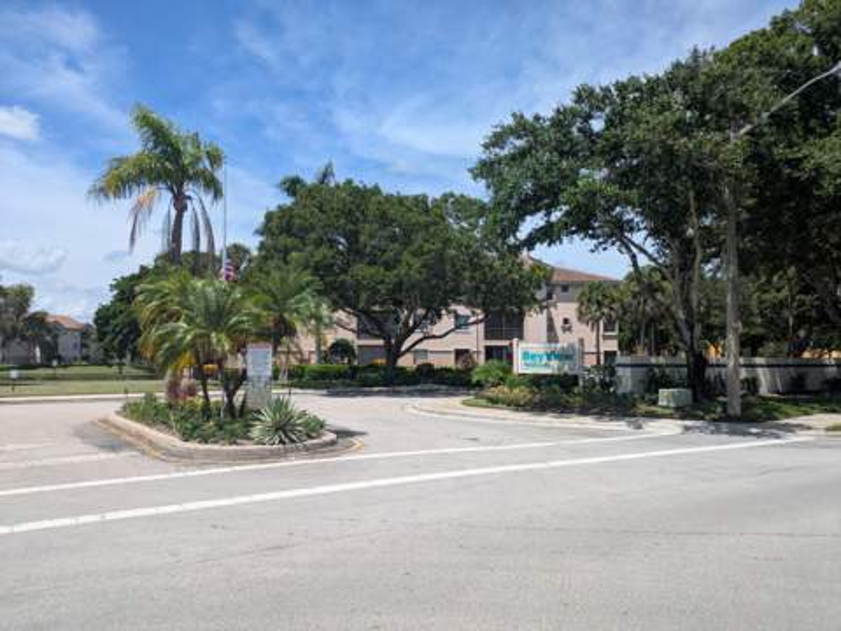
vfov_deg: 54.9
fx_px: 607
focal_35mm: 25
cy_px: 316
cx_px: 420
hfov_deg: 69.4
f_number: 1.89
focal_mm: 5.43
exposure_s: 1/2370
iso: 48
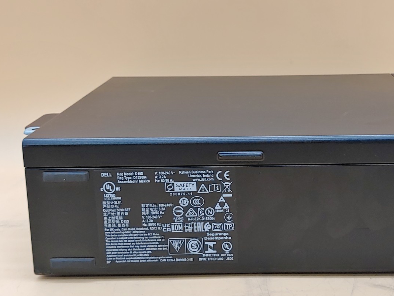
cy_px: 156
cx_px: 252
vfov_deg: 23.6
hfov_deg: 31.0
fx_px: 706
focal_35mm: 62
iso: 50
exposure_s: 1/73
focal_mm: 4.36
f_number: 1.8
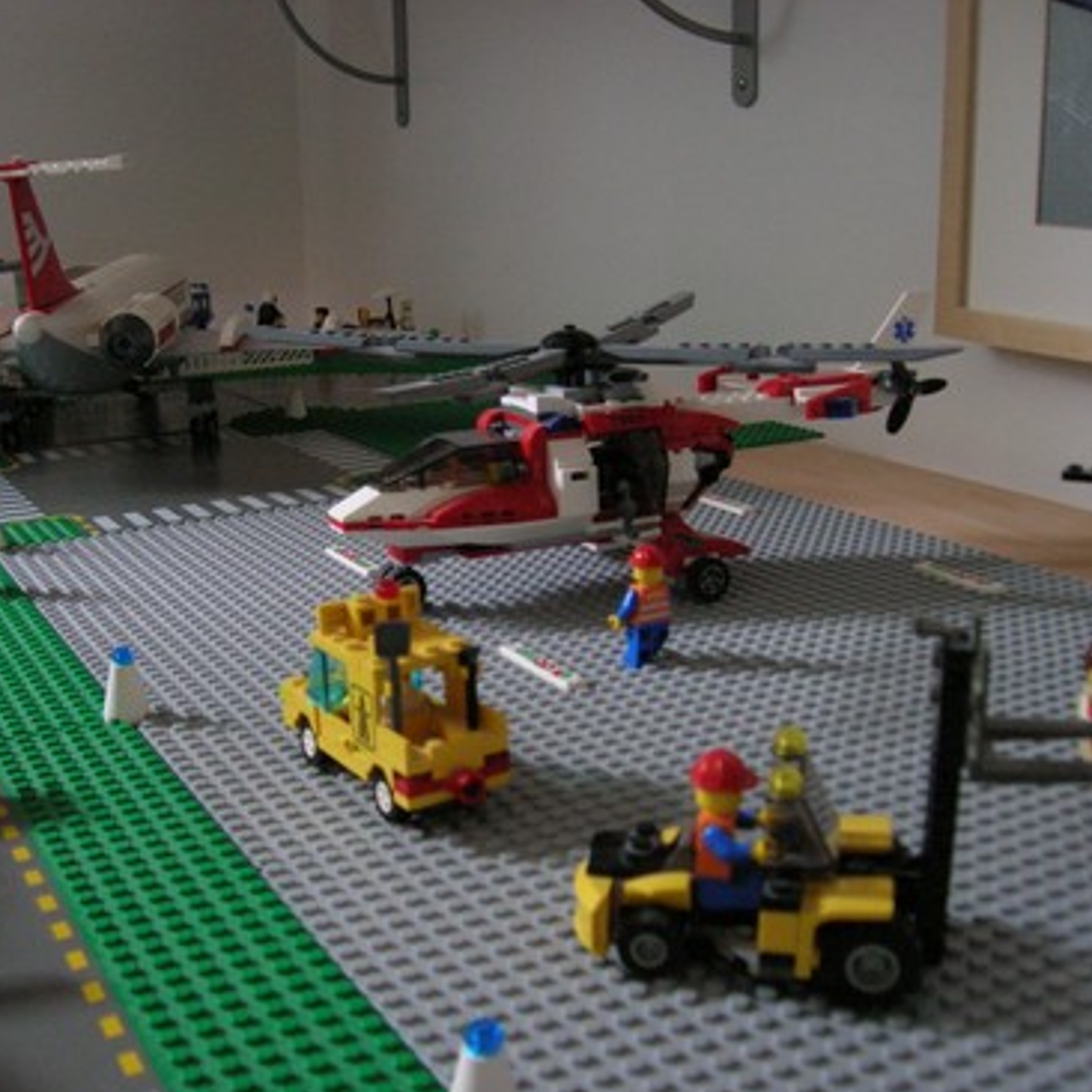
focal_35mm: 41
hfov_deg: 40.8
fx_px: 1463
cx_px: 468
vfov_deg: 40.9
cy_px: 549
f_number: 2.9
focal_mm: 5.7
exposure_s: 1/12.8
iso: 200
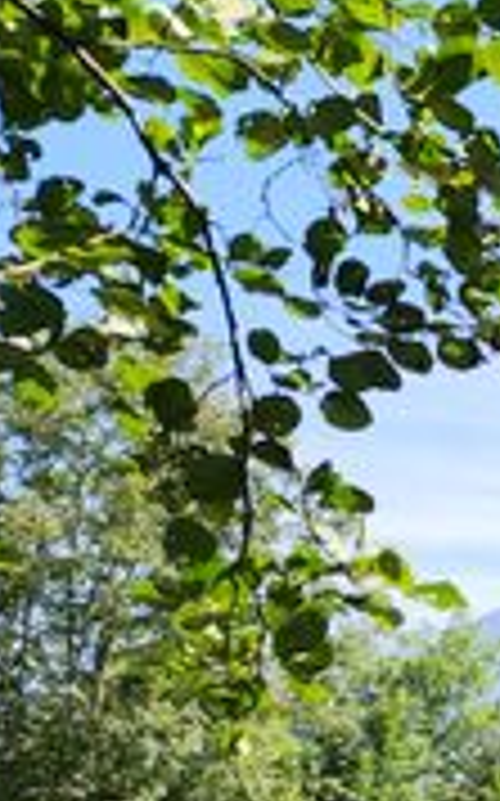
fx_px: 1791
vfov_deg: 24.8
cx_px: 1293
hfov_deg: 11.9
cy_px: 644
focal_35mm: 82
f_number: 1.8
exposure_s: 1/440
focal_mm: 6.4
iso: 12
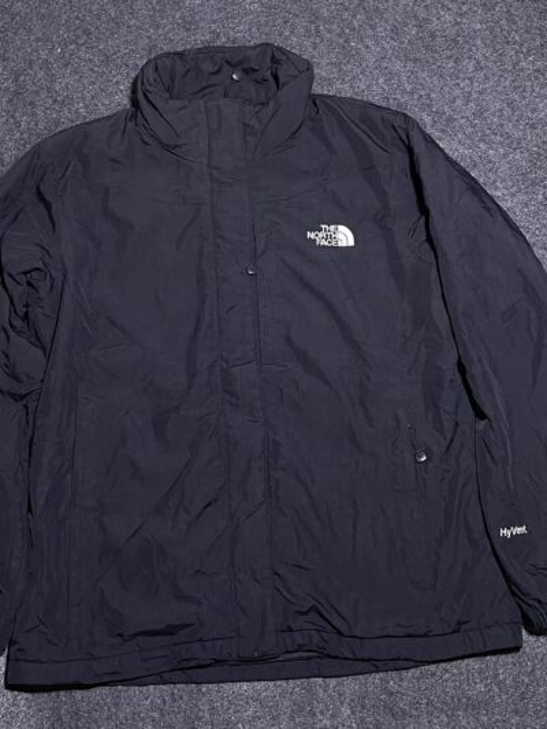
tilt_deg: -62.6
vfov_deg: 67.3
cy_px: 364
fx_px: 548
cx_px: 274
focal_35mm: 26
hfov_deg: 53.1
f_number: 1.6
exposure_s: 1/50
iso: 125
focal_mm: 4.2
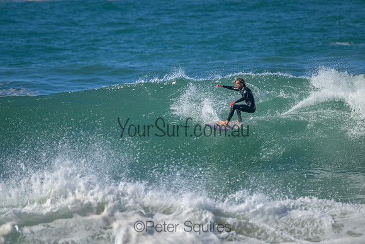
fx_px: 8113
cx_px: 182
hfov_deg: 2.6
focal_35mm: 800
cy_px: 122
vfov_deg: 1.7
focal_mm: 800
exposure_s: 1/2000
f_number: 11
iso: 1000
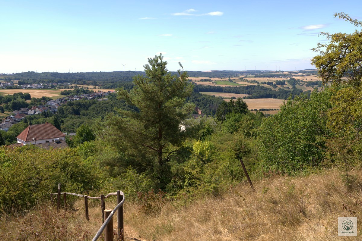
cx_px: 181
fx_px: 352
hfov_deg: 54.4
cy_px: 120
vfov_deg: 37.9
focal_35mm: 35
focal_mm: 35
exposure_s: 1/125
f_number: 6.3
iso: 100
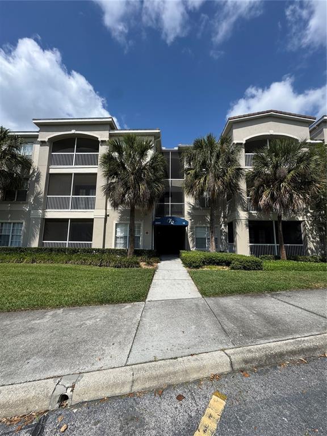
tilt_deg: +7.2
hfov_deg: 85.7
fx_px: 176
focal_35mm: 14
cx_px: 164
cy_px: 218
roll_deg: -0.2
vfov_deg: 102.1
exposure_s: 1/1976
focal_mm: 2.22
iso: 40
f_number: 2.2
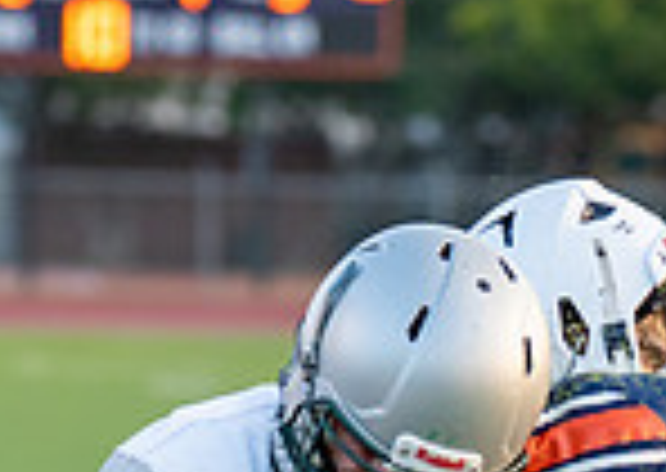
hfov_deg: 3.3
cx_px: 500
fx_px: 11701
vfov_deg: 2.3
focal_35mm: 620
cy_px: 1118
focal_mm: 107
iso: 640
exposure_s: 1/1000
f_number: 2.8
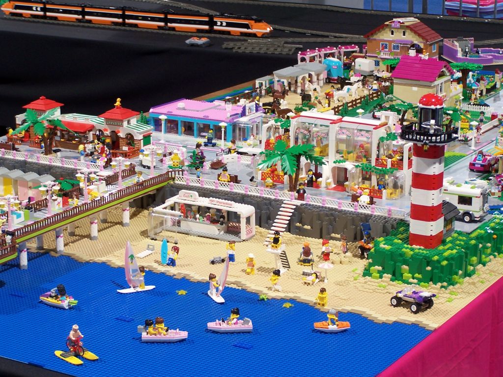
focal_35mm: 82
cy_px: 188
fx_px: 1192
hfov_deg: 23.8
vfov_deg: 18.0
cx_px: 252
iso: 80
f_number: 3.2
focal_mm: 13.7
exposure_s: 1/4
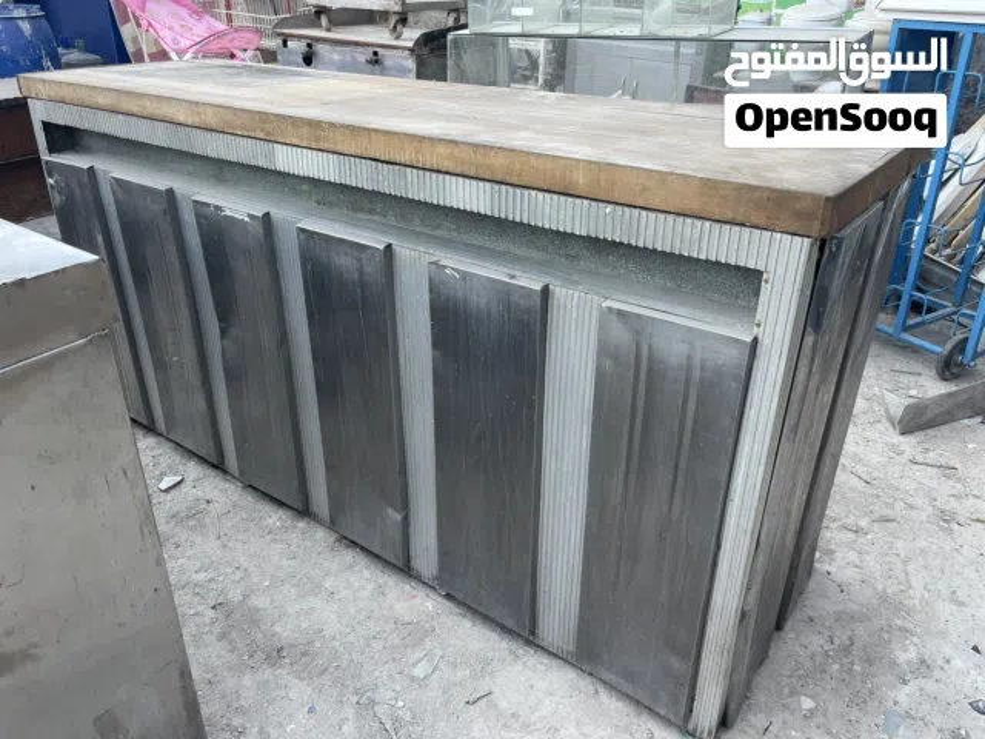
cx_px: 492
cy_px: 370
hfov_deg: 69.4
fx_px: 711
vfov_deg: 54.9
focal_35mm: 25
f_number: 1.6
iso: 40
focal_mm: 5.1
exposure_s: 1/121
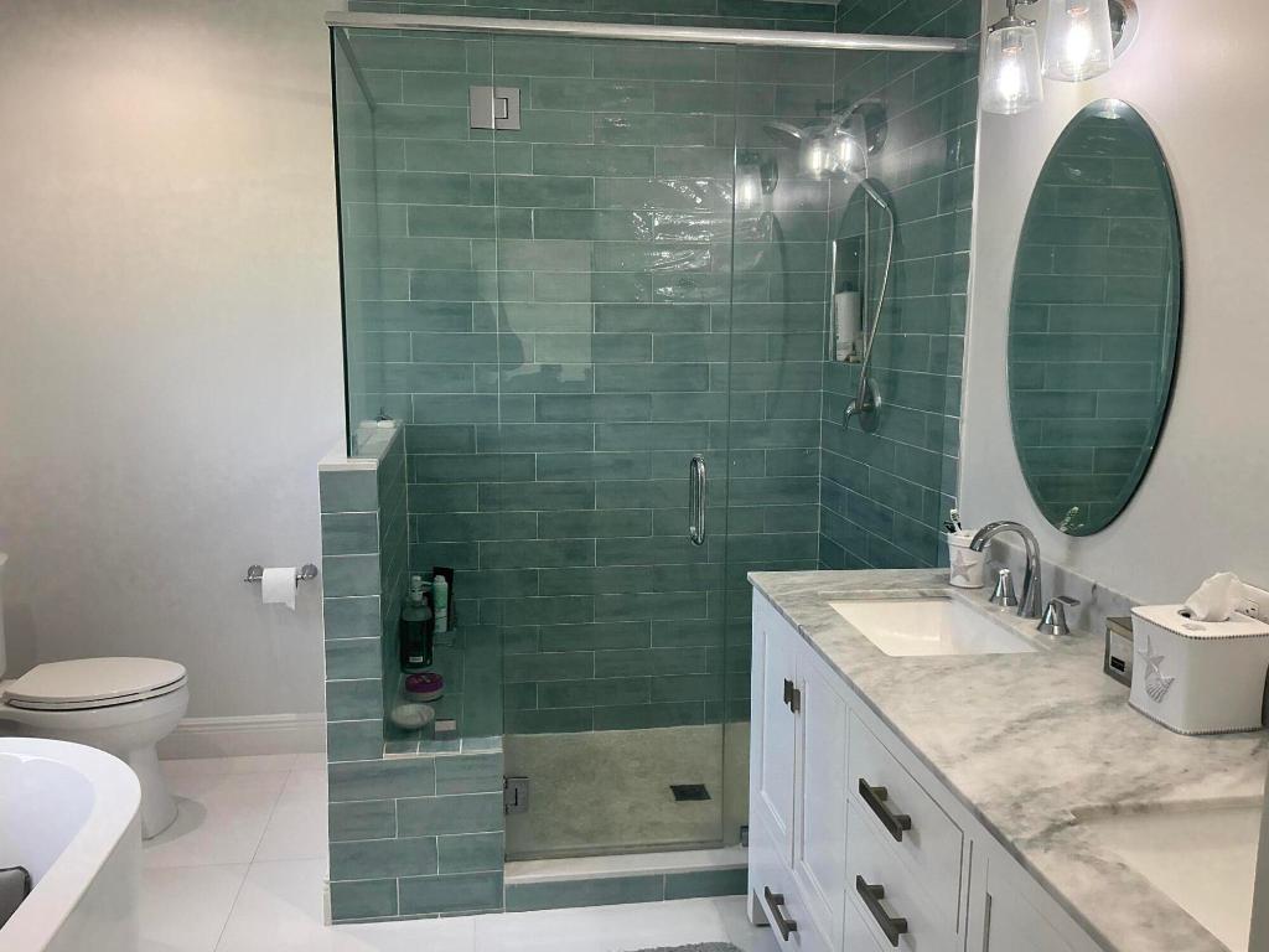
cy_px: 476
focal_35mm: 28
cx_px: 634
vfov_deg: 49.7
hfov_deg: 63.4
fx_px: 1026
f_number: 1.8
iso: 40
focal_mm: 3
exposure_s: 1/60
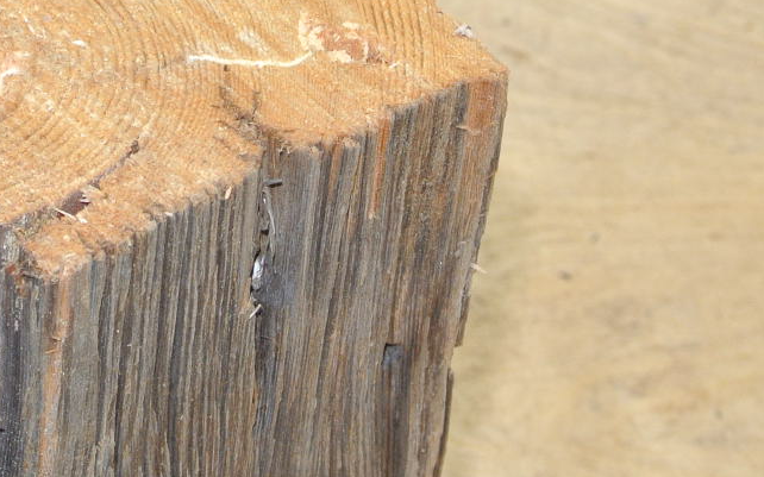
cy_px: 165
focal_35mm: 157
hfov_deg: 13.3
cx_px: 129
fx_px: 3268
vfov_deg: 8.3
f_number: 4.8
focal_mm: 18.9
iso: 280
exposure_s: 1/60
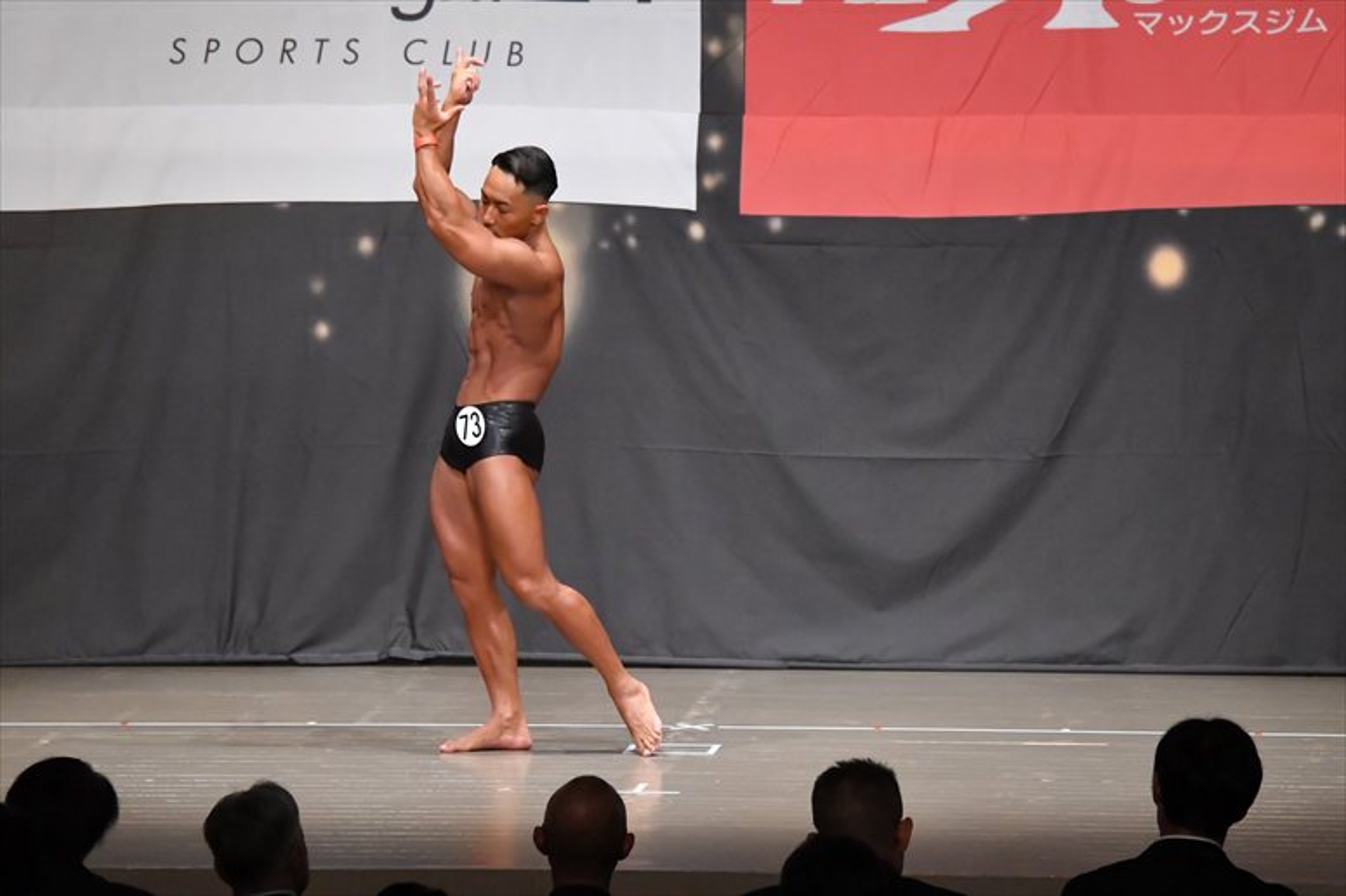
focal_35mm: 183
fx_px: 6839
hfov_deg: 11.2
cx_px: 673
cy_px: 448
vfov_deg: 7.5
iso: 8000
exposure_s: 1/400
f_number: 5.6
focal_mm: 122
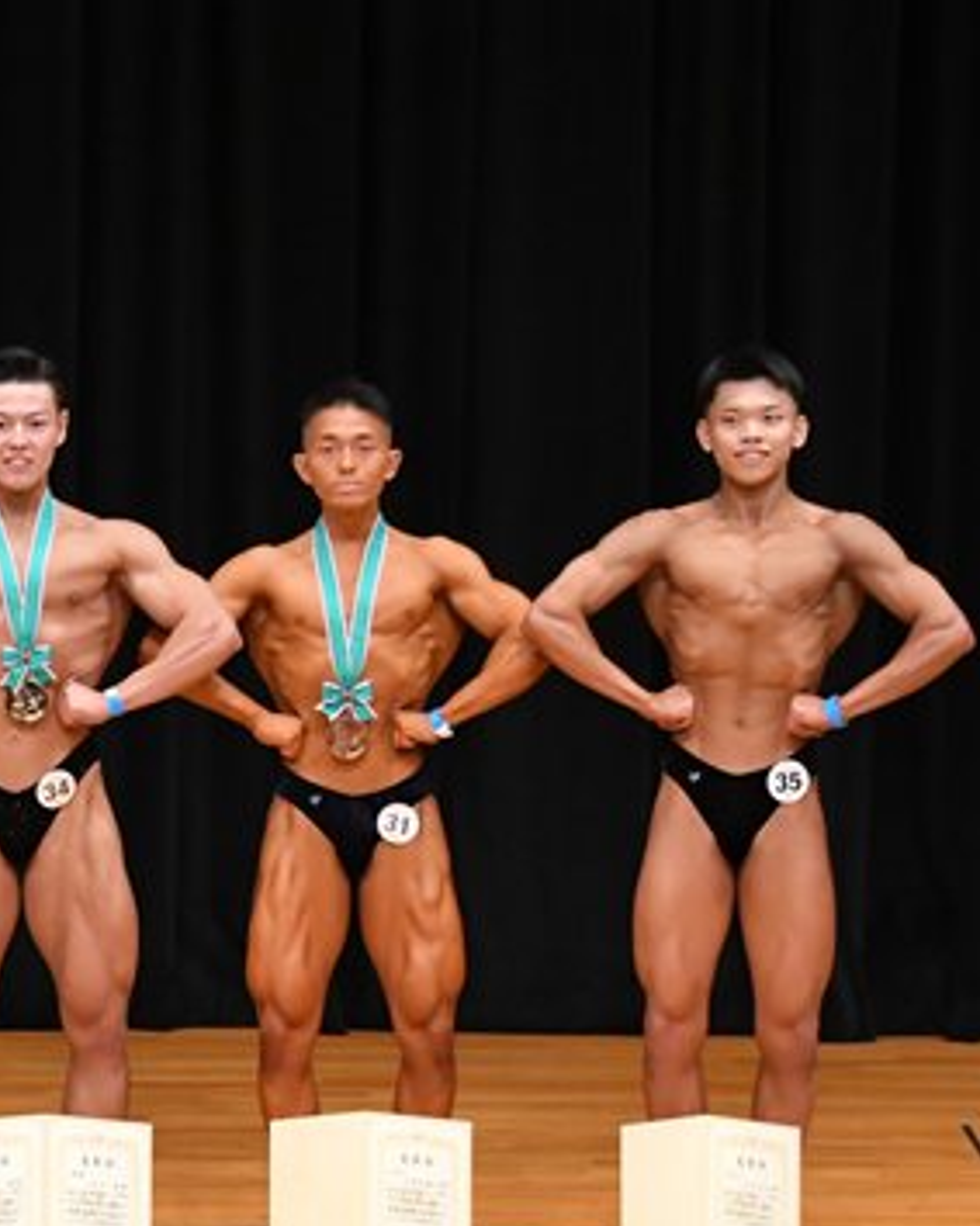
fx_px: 12513
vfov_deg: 5.6
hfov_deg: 4.5
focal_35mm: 345
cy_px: 810
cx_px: -109
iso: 3200
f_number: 5.6
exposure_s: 1/400
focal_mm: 112
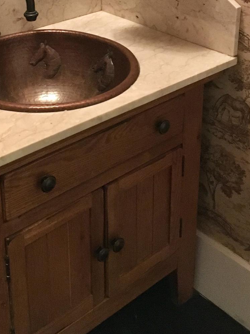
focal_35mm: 58
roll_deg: +1.9
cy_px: 29
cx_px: 75
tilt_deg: -20.6
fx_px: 559
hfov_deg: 25.0
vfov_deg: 31.6
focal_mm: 4.15
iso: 320
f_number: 2.2
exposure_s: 1/15
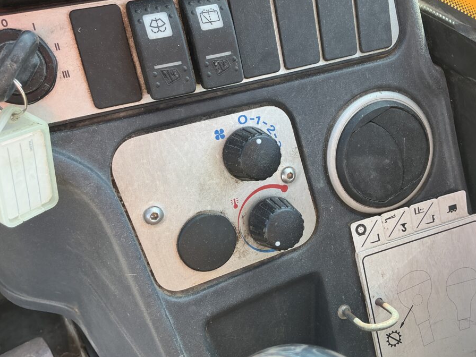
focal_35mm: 32
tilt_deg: -46.3
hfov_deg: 56.6
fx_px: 440
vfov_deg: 44.2
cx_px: 271
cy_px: 183
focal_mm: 3
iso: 20
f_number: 1.8
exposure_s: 1/122
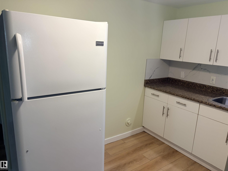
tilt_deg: -13.3
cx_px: 114
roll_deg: -1.4
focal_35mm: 26
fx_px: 171
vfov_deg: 53.1
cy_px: 86
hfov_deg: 67.3
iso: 125
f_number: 1.6
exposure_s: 1/60
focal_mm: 5.96
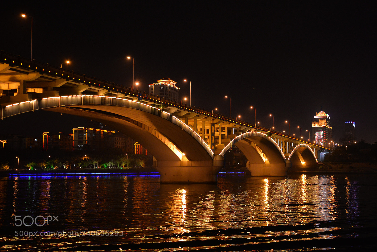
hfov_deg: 54.4
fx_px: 367
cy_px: 126
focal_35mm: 35
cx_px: 188
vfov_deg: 37.9
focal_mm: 35
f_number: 2.5
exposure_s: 1/50
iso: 800
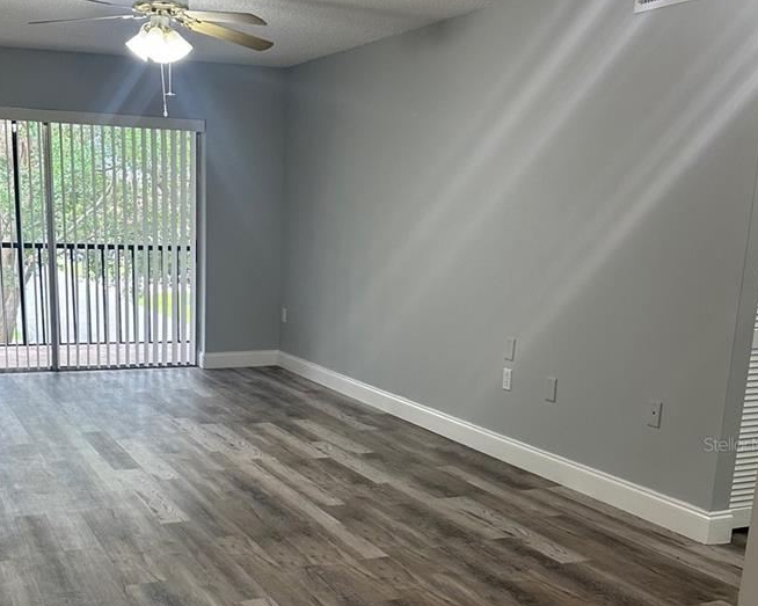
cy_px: 444
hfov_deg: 42.4
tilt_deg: -12.8
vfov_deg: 34.3
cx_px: 264
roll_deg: -0.9
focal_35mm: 43
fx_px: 965
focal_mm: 6.86
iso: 125
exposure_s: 1/120
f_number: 1.78
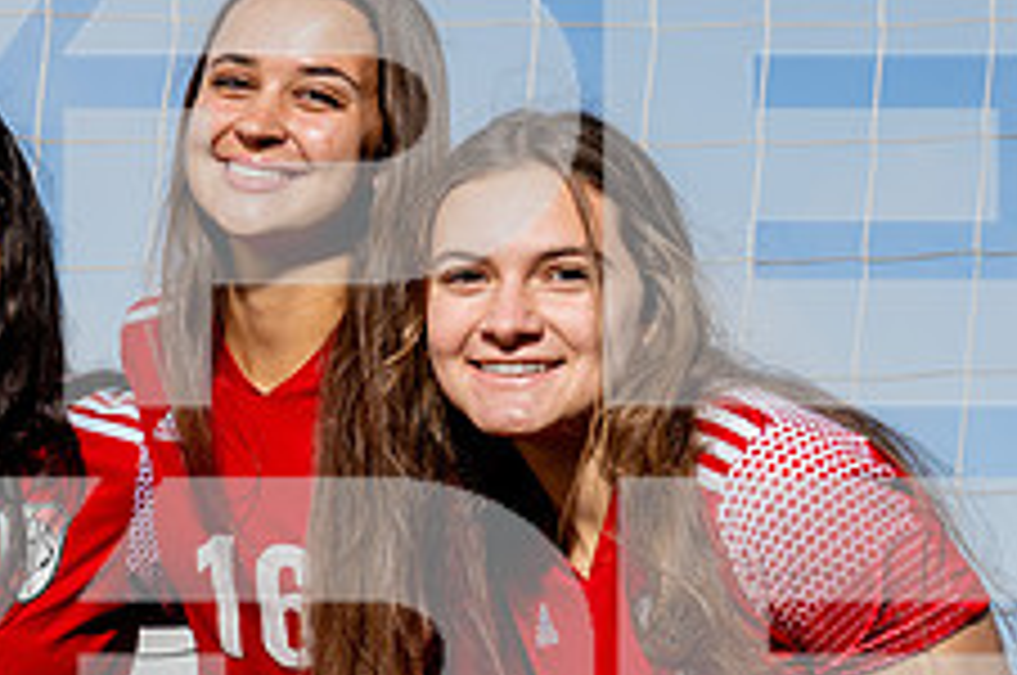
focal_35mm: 98
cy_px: 712
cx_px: -12
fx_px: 2765
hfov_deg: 20.2
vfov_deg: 13.7
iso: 100
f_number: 8
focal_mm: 35
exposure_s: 1/250
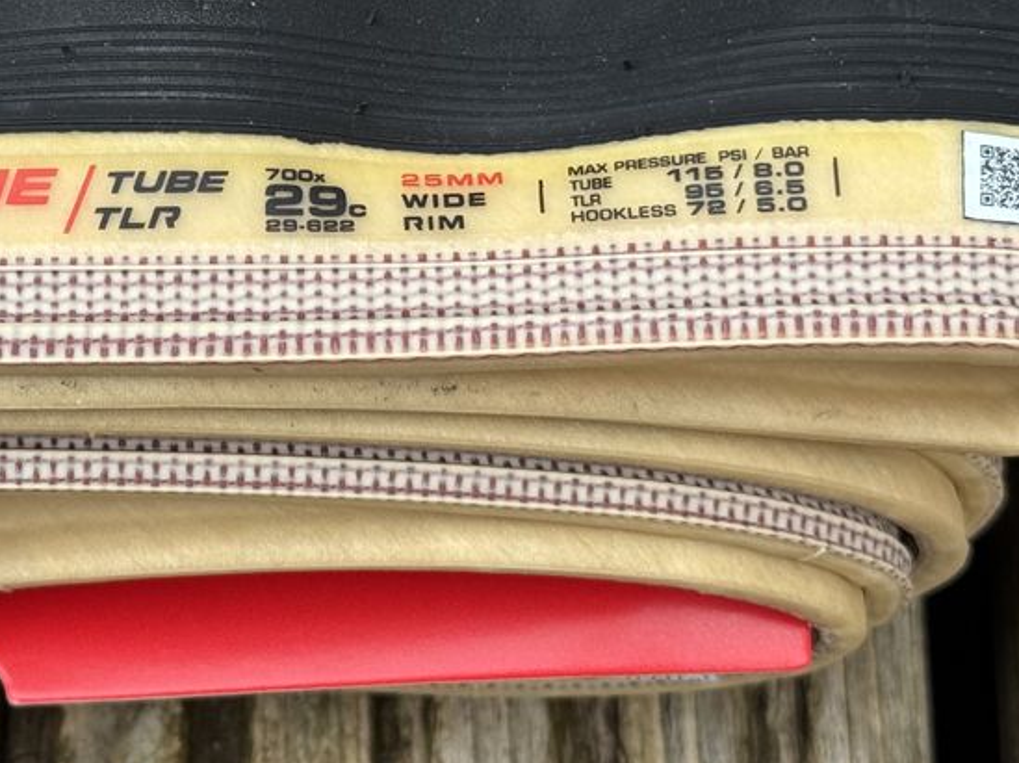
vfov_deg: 14.0
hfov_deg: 18.6
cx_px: 267
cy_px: 163
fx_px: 3089
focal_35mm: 105
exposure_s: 1/723
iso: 64
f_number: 1.78
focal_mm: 6.76
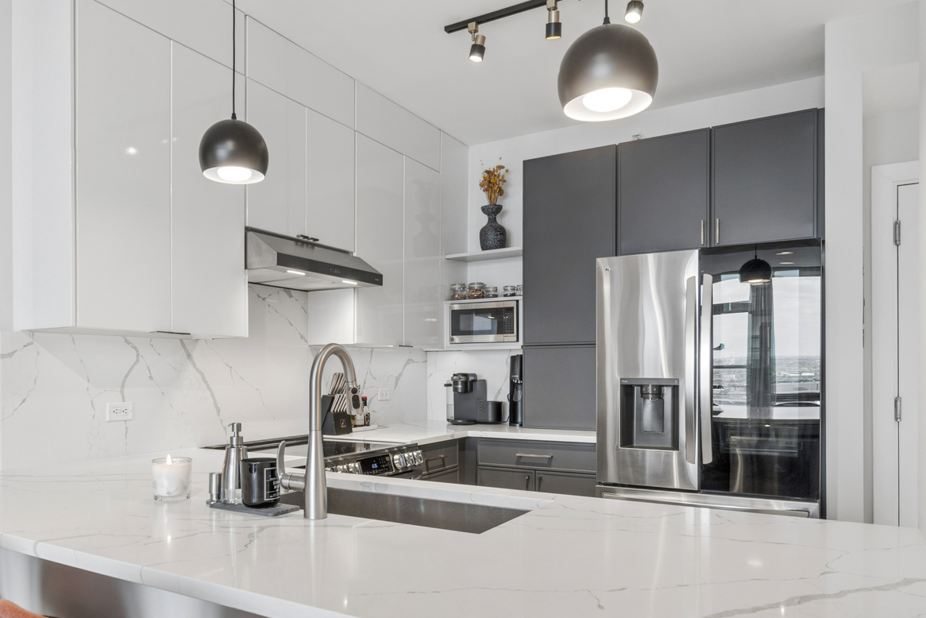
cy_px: 379
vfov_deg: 50.9
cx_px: 395
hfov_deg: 71.1
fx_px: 643
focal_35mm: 25
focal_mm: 12
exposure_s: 1/8
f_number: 8
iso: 200
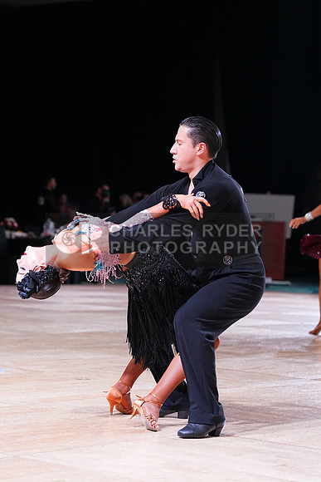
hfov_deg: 13.8
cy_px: 241
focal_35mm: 99
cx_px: 160
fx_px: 1323
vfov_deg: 20.6
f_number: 4
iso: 3200
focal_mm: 99
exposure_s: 1/400
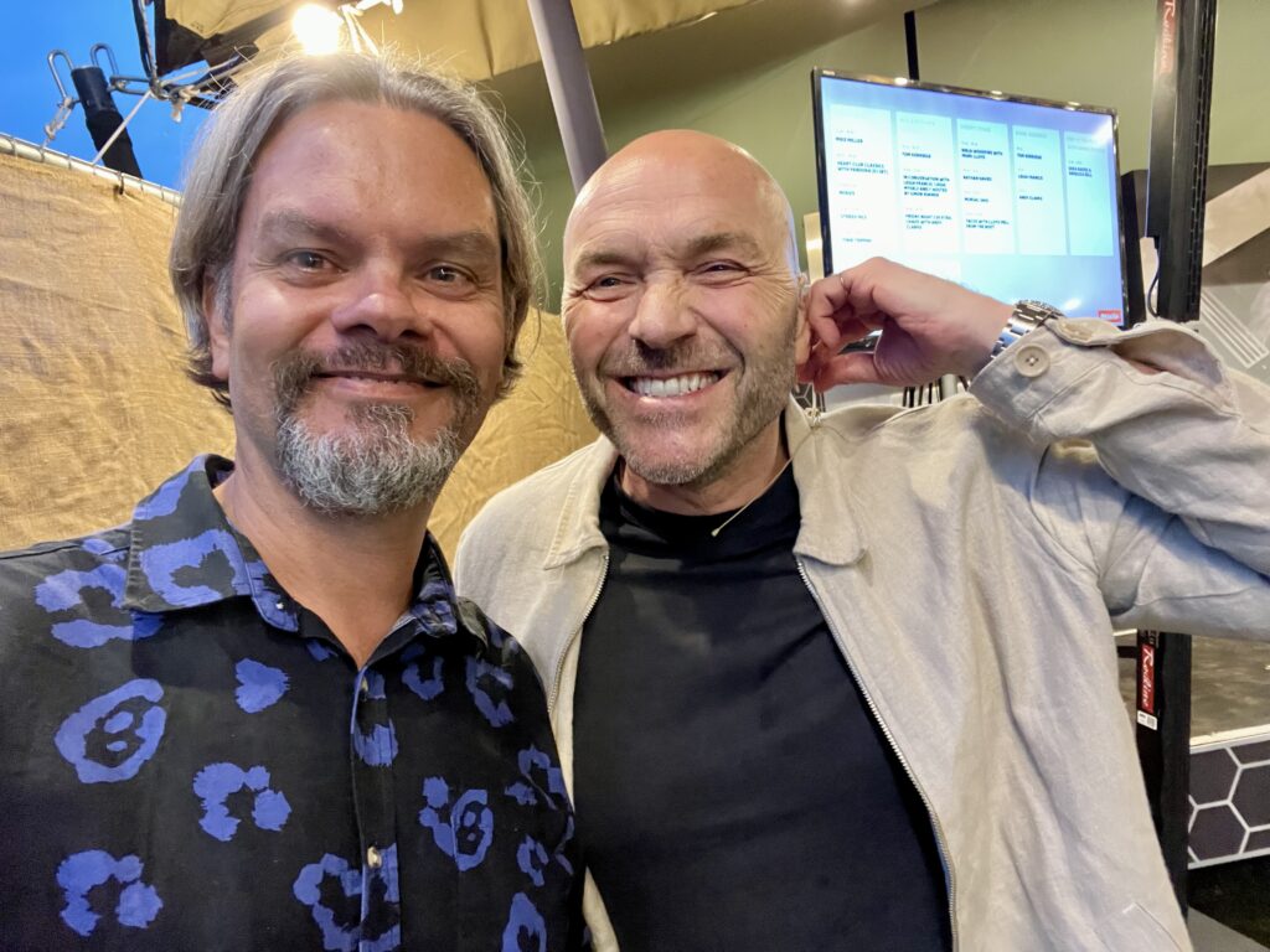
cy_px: 476
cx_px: 635
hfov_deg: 73.9
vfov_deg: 58.9
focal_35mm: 23
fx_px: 844
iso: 640
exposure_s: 1/25
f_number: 2.2
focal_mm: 2.71
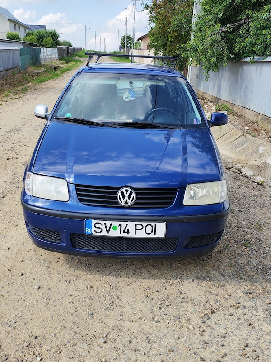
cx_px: 136
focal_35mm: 37
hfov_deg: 38.7
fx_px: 386
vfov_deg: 50.1
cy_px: 181
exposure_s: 1/500
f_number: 1.9
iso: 50
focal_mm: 6.12
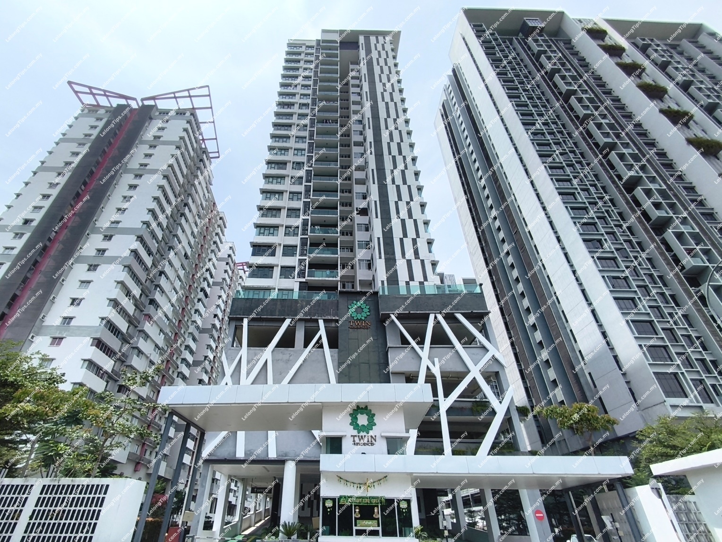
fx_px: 313
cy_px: 271
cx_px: 361
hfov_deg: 98.2
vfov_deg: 81.7
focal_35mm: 15
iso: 50
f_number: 2.2
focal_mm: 1.65
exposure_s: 1/3268
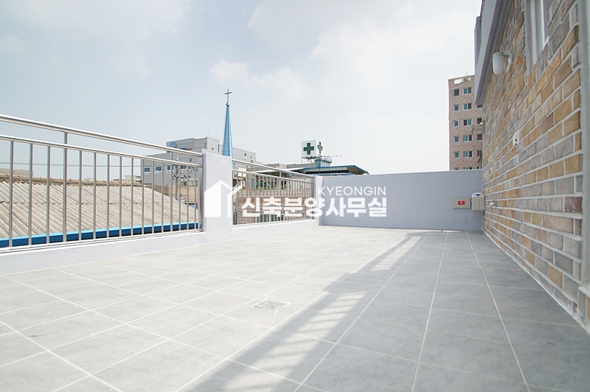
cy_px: 196
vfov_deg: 72.0
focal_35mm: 16
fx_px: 270
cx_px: 295
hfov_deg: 95.0
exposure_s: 1/4000
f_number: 4
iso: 400
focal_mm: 11
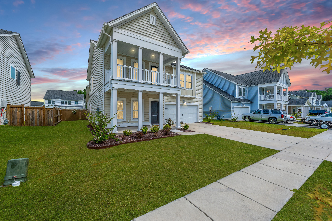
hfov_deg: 104.3
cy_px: 110
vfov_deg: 81.2
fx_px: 129
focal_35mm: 14
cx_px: 166
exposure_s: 1/500
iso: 320
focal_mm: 14
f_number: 9
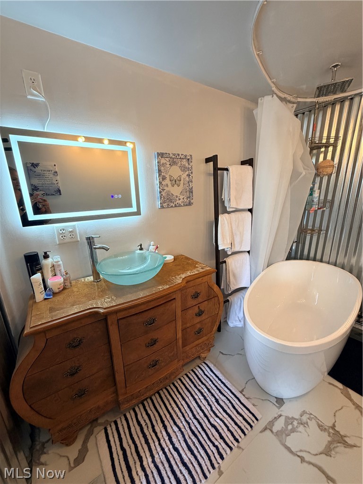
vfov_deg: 102.1
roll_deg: +1.3
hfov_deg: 85.7
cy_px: 242
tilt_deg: -15.1
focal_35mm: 14
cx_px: 182
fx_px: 196
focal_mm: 2.22
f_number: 2.2
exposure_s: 1/120
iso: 320
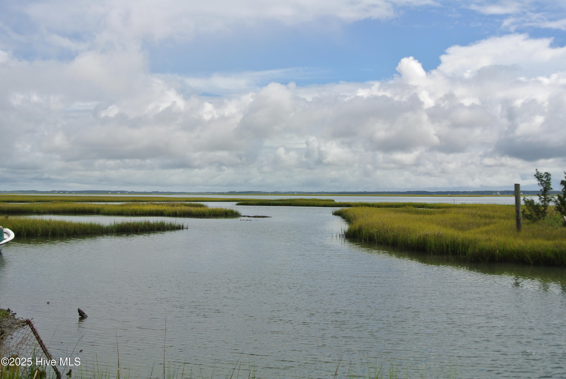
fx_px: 693
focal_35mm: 44
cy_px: 190
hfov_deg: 44.5
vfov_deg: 30.6
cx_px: 283
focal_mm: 16.3
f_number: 5
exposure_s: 1/1000
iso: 100
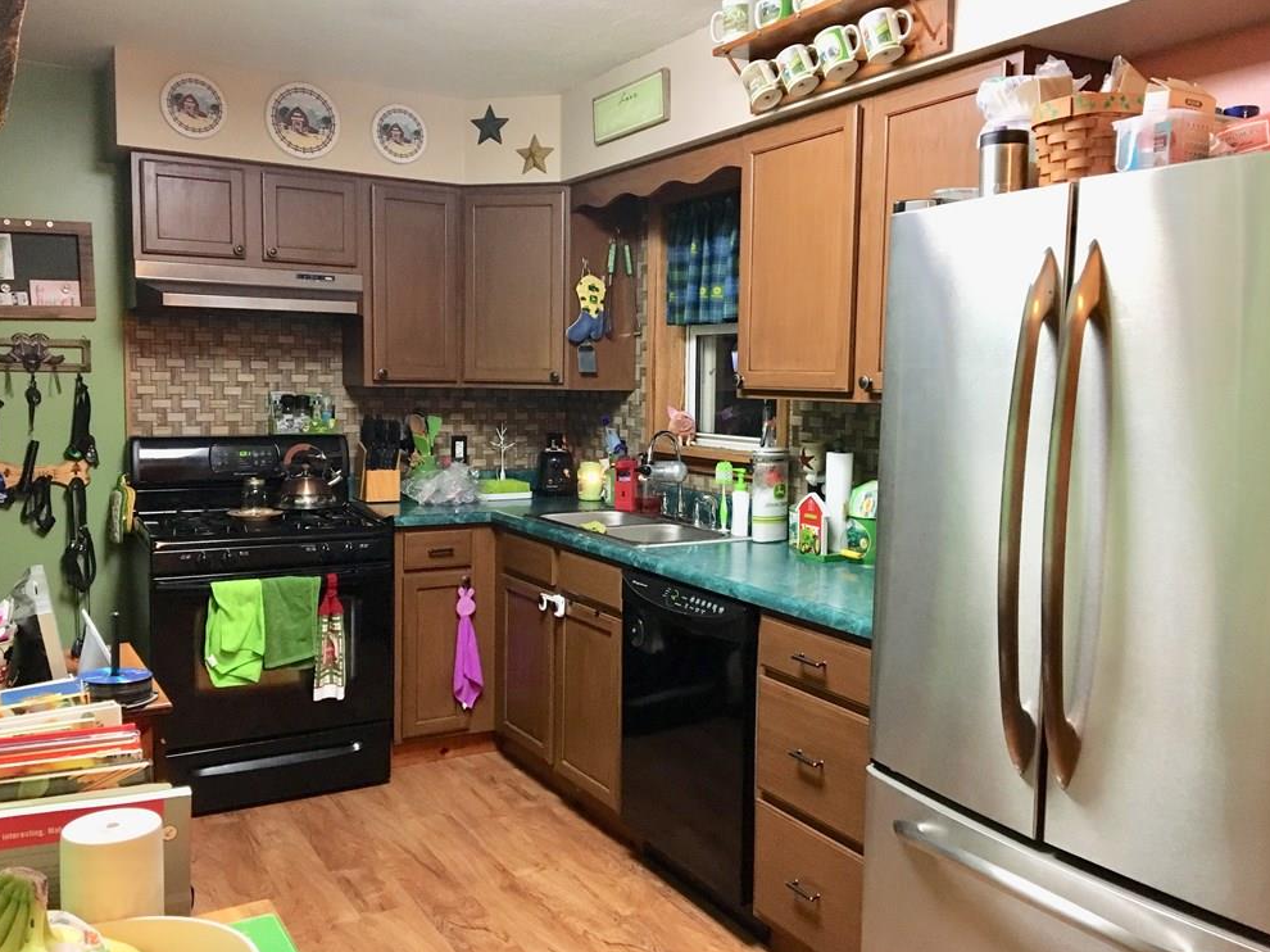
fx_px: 1100
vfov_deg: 46.8
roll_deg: -1.2
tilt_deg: -5.9
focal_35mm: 30
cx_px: 630
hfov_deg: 60.0
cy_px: 471
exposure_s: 1/20
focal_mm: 4.15
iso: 200
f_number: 2.2
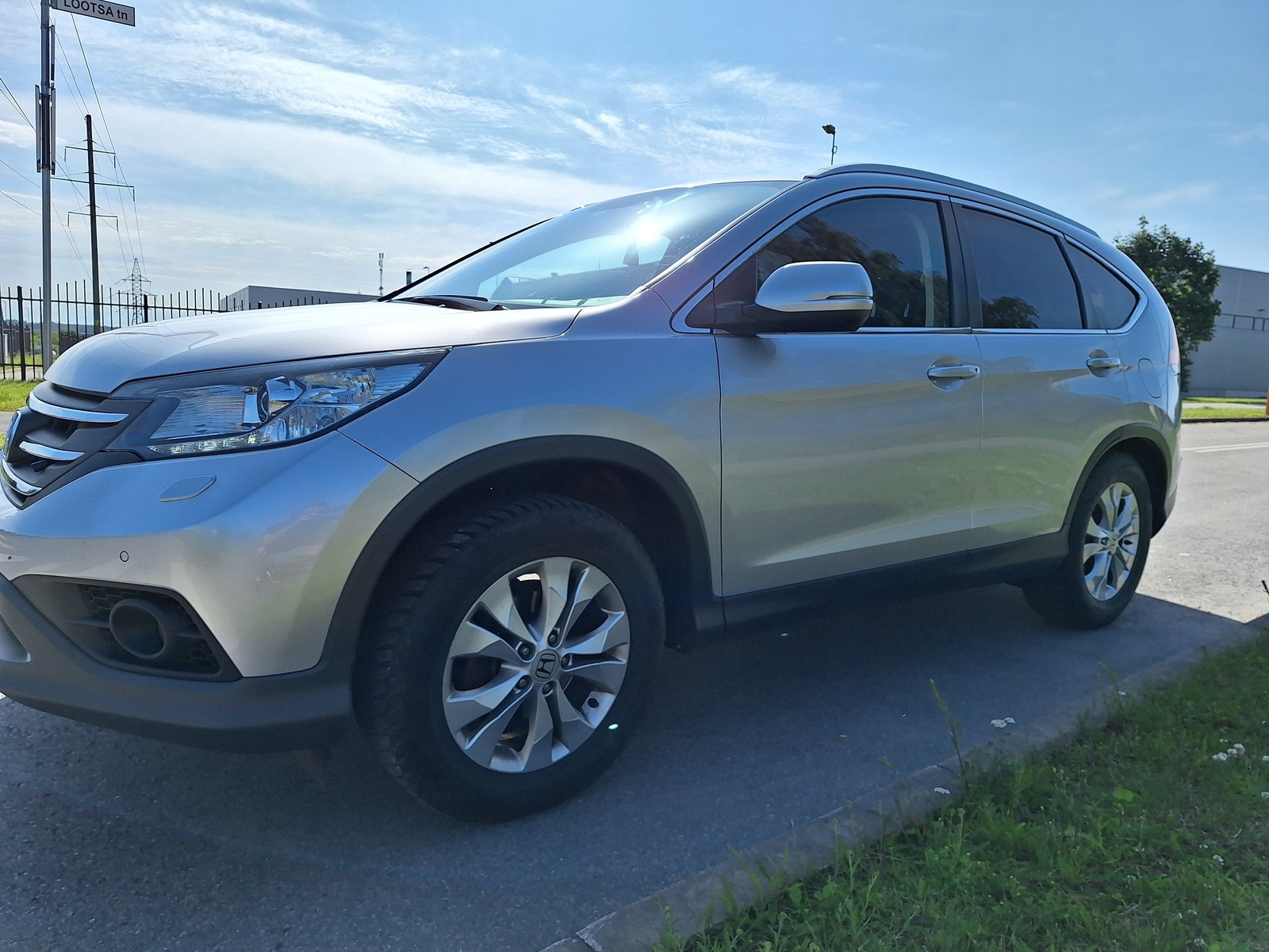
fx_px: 843
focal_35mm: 23
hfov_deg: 73.9
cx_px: 634
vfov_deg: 58.9
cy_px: 476
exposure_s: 1/4484
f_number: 1.8
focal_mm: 5.54
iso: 40
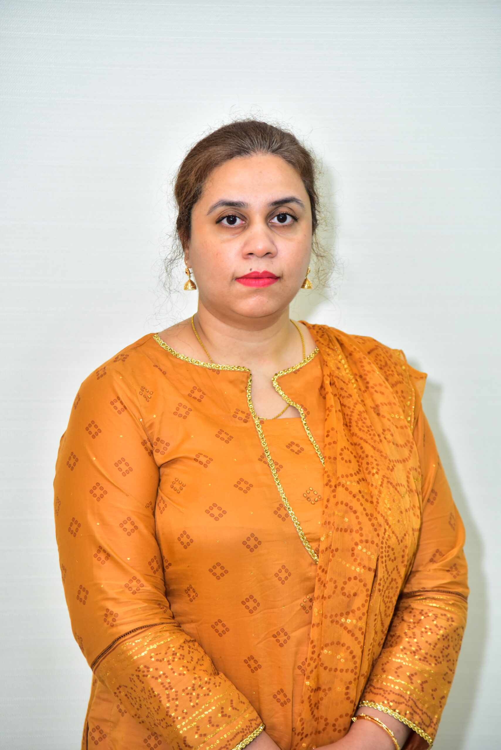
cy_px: 375
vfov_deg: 17.1
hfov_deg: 11.4
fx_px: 2502
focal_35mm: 120
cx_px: 250
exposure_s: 1/125
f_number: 4
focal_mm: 120
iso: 1000
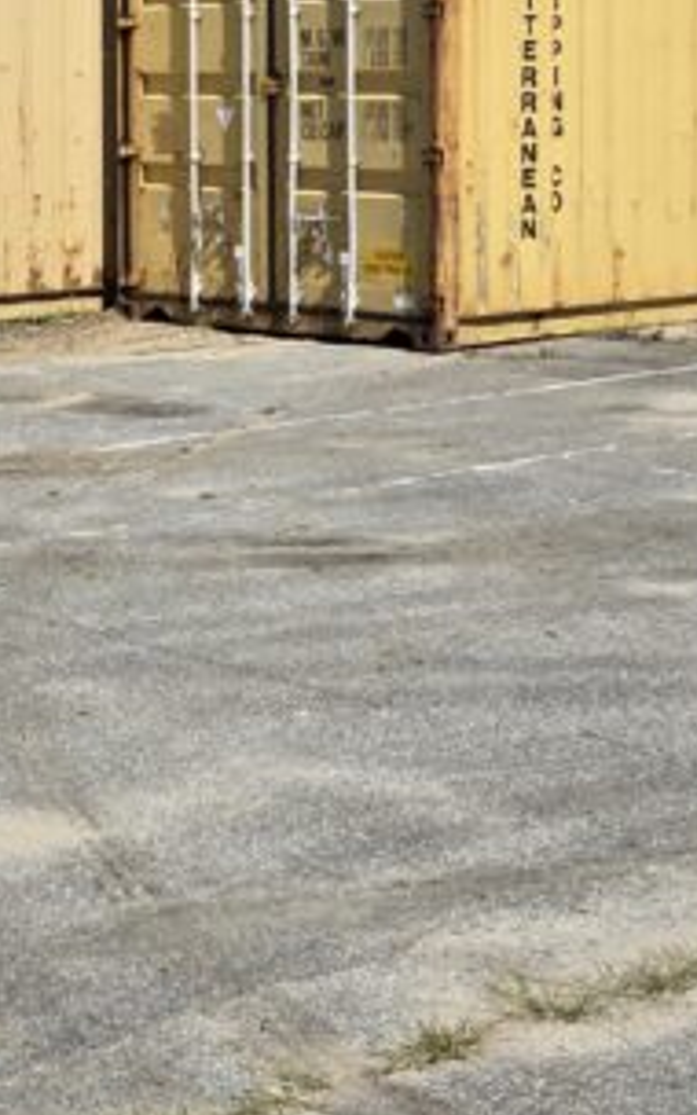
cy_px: 194
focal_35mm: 82
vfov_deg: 24.7
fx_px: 2492
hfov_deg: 15.1
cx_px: -253
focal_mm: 5.4
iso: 25
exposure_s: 1/2708
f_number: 1.8
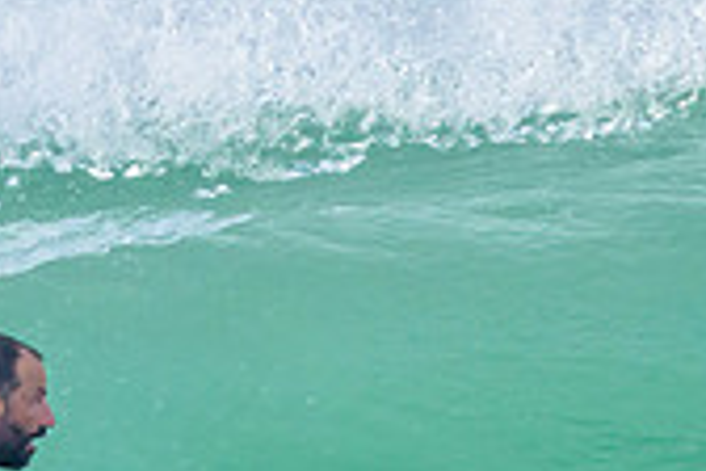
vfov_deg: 0.4
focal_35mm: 3798
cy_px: 419
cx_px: 90
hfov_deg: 0.5
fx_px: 74477
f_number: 11
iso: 2000
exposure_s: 1/1600
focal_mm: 800
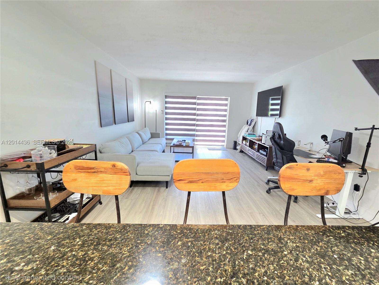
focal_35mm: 13
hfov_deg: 106.2
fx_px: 142
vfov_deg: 89.9
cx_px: 190
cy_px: 142
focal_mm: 2.2
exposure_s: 1/60.2
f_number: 2.2
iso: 160
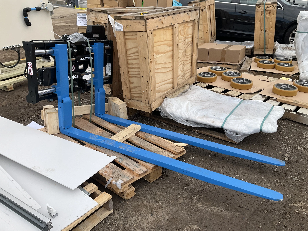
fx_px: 258
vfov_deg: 48.2
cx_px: 154
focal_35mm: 29
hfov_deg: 61.7
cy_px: 116
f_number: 1.8
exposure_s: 1/978
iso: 25
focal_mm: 3
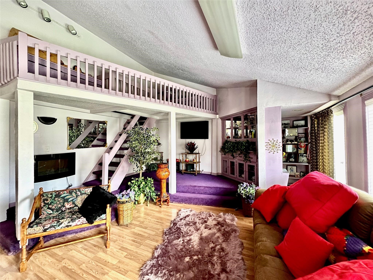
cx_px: 186
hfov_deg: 106.2
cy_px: 140
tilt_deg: -0.2
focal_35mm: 13
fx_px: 140
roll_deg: +0.6
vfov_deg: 89.9
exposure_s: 1/60
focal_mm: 1.57
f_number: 1.8
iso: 320
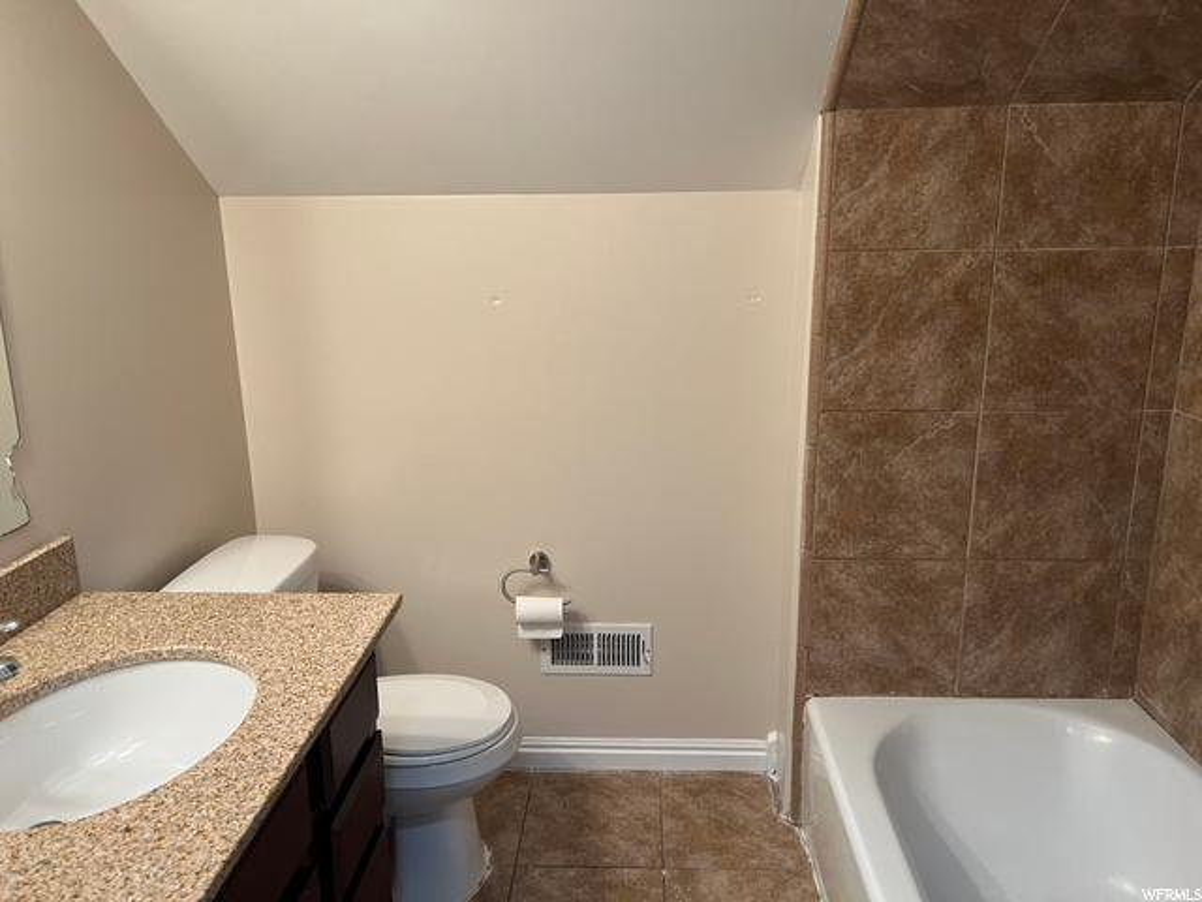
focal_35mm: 26
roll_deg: +0.2
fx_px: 903
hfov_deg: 67.3
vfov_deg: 53.1
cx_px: 601
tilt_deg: -13.1
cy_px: 451
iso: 125
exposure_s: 1/60
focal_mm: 5.7
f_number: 1.5
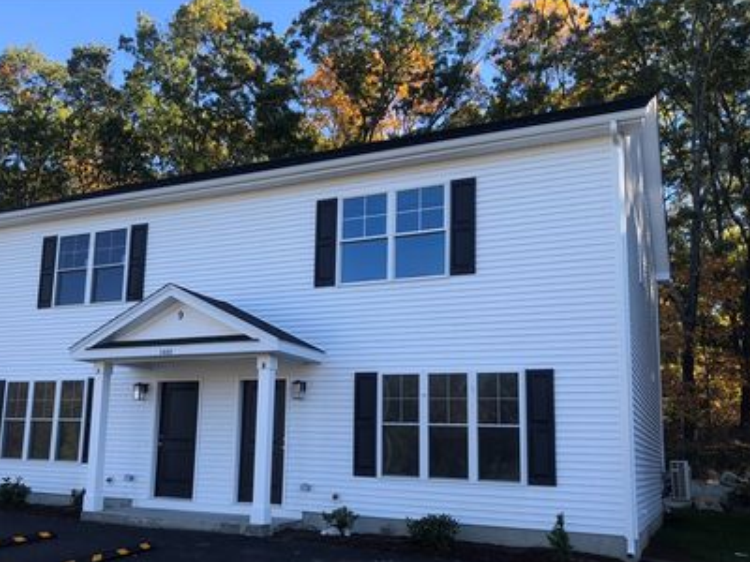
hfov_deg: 52.2
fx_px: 758
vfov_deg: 40.5
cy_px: 344
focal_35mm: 35
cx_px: 289
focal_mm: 3.99
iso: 20
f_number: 1.8
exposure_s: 1/400
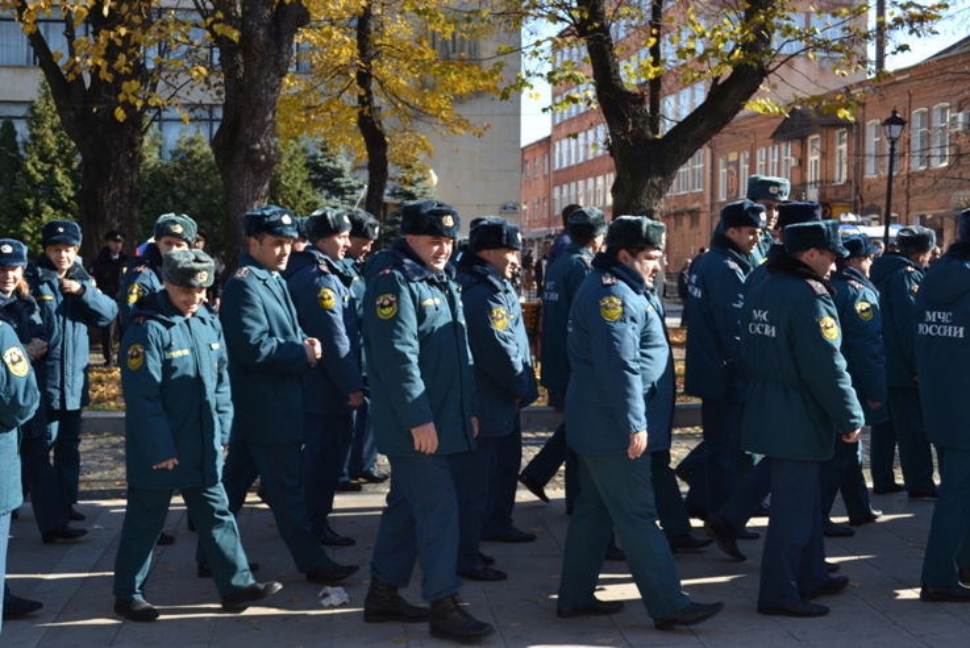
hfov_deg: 43.6
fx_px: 1213
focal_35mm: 45
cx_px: 485
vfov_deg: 29.9
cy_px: 324
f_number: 5.6
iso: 100
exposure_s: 1/125
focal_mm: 30
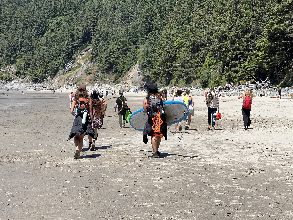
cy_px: 110
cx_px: 146
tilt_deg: -1.3
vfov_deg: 19.1
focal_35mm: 77
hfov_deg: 25.3
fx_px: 652
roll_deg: +1.2
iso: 32
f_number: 2.8
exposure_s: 1/713
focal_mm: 9
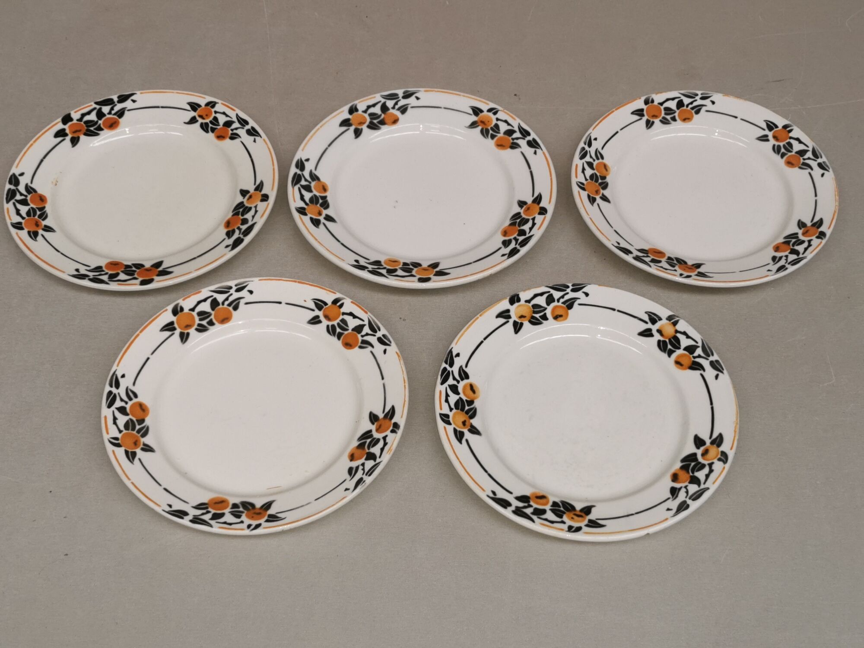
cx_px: 432
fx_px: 1198
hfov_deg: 39.7
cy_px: 324
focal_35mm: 48
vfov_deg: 30.3
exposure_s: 1/100
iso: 100
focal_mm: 5.58
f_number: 1.8
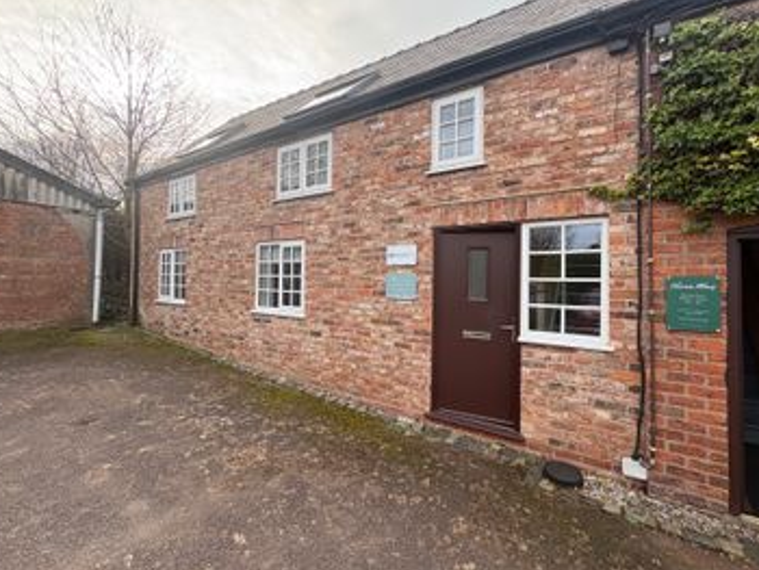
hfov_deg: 94.4
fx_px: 351
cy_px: 273
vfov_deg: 78.1
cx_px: 401
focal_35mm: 16
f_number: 2.2
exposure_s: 1/227
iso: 40
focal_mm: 2.22
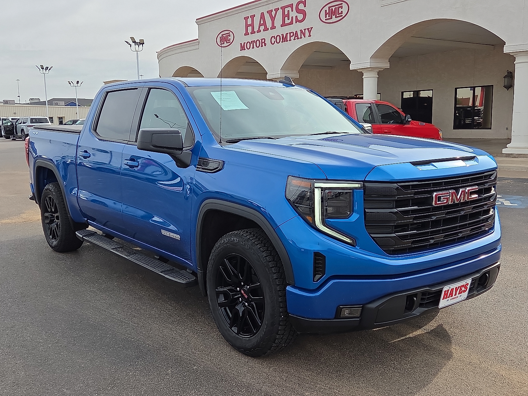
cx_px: 264
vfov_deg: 40.7
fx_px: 534
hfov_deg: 52.6
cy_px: 198
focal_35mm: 35
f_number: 1.8
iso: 25
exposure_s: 1/1000
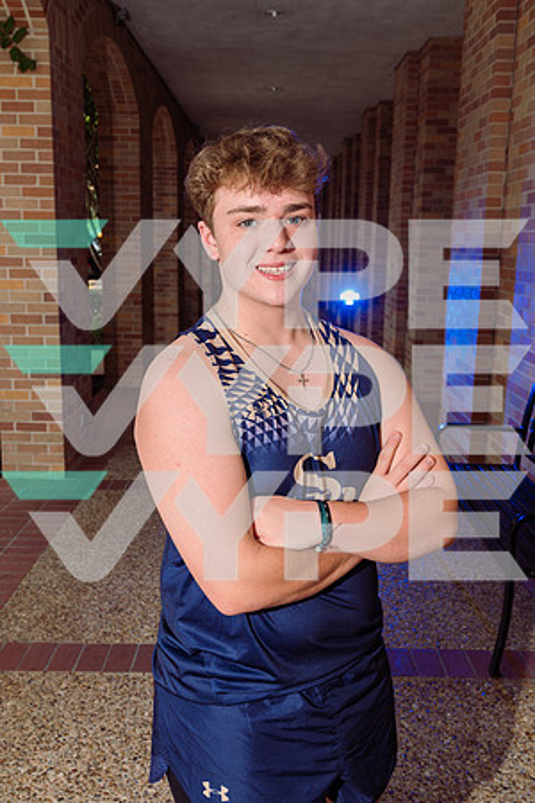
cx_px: 268
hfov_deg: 37.9
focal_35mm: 35
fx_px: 780
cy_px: 402
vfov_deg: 54.4
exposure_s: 1/250
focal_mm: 35
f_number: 7.1
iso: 250
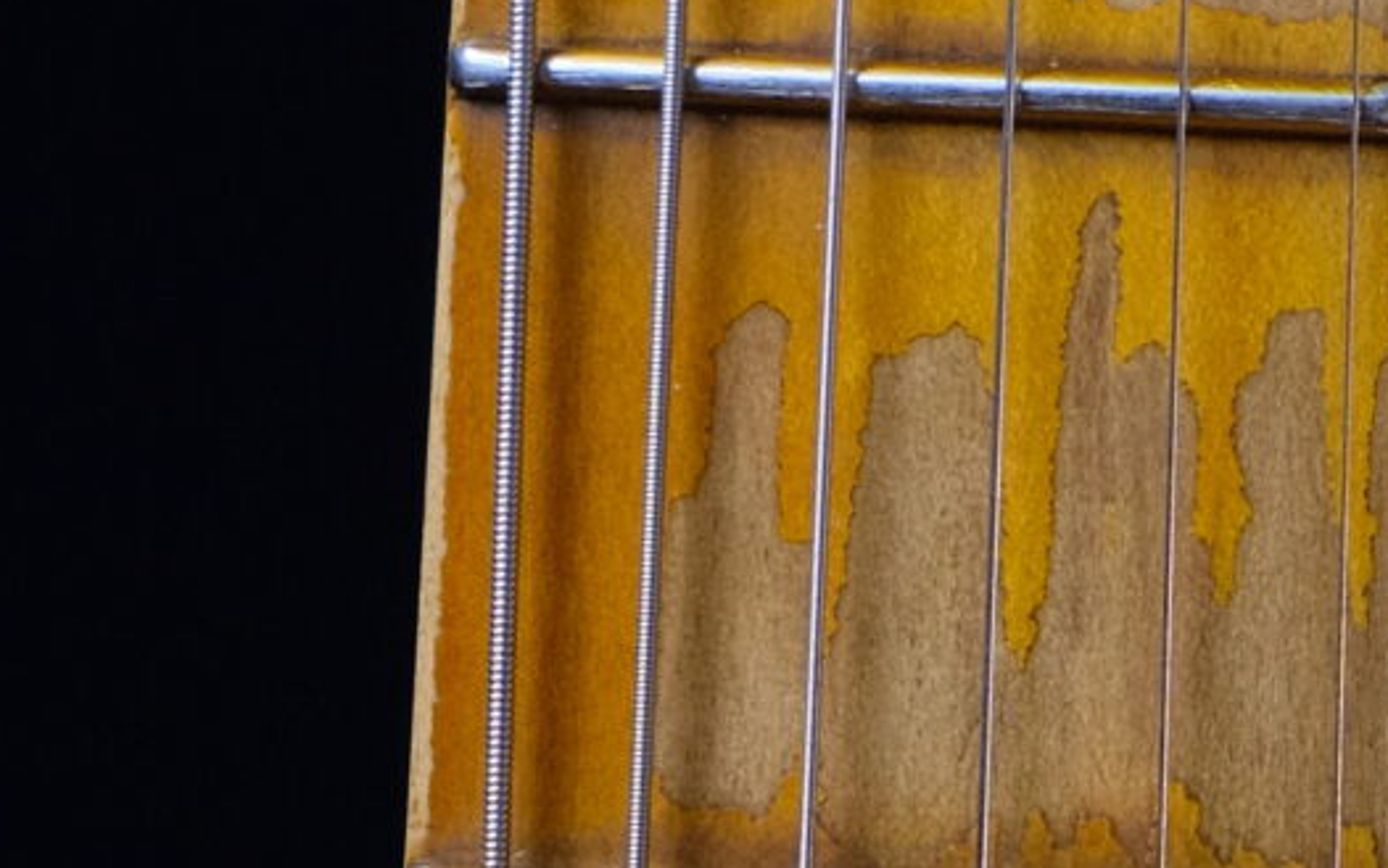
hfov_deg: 5.1
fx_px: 15588
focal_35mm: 412
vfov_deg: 3.1
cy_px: -1789
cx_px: 1078
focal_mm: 55
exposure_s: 1/180
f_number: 4
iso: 800
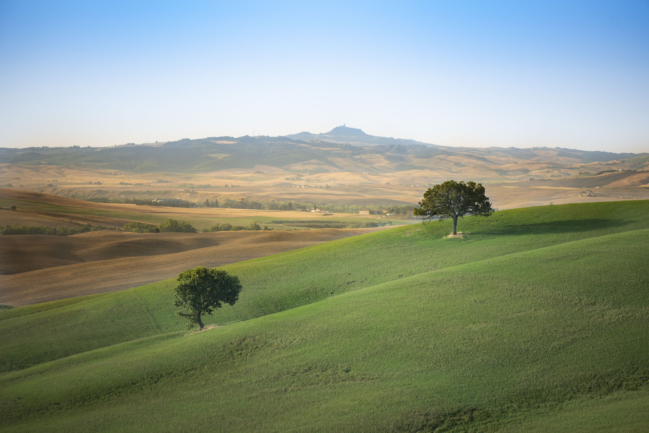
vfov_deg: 13.1
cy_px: 216
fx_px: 1893
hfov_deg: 19.4
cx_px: 324
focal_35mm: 105
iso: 250
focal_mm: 105
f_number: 2.8
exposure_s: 1/1600
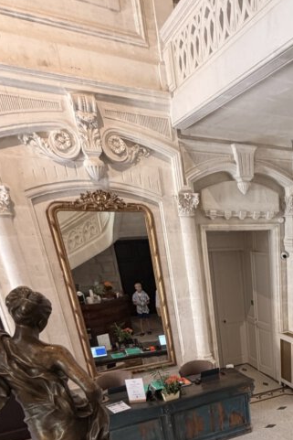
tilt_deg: -25.1
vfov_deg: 52.4
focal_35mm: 31
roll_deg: +0.1
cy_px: 402
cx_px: 309
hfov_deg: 36.8
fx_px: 378
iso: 250
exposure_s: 1/100
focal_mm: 2.22
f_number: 2.2
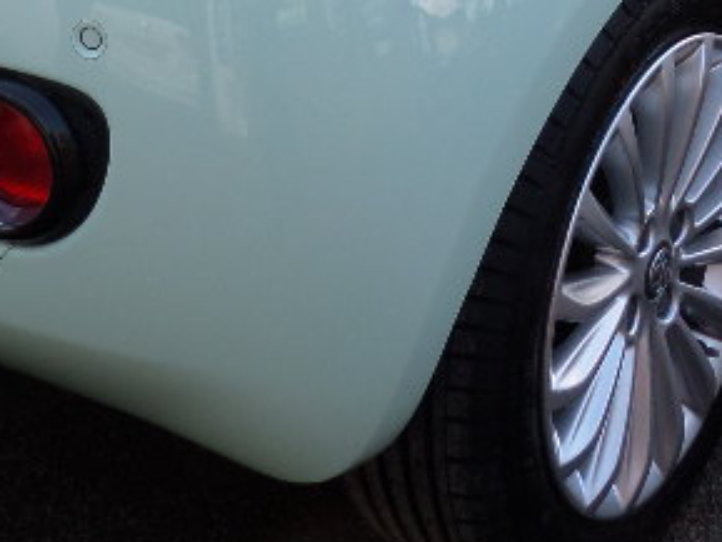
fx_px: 1774
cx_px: 307
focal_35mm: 85
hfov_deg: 23.0
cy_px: -262
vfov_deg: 16.0
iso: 80
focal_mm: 4.3
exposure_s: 1/180
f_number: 3.1
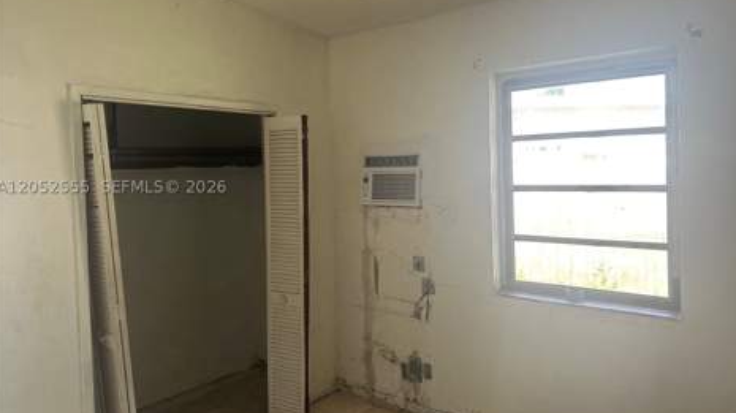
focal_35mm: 27
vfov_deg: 42.8
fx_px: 527
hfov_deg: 69.9
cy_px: 187
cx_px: 372
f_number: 1.78
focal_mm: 6.86
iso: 125
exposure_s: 1/121
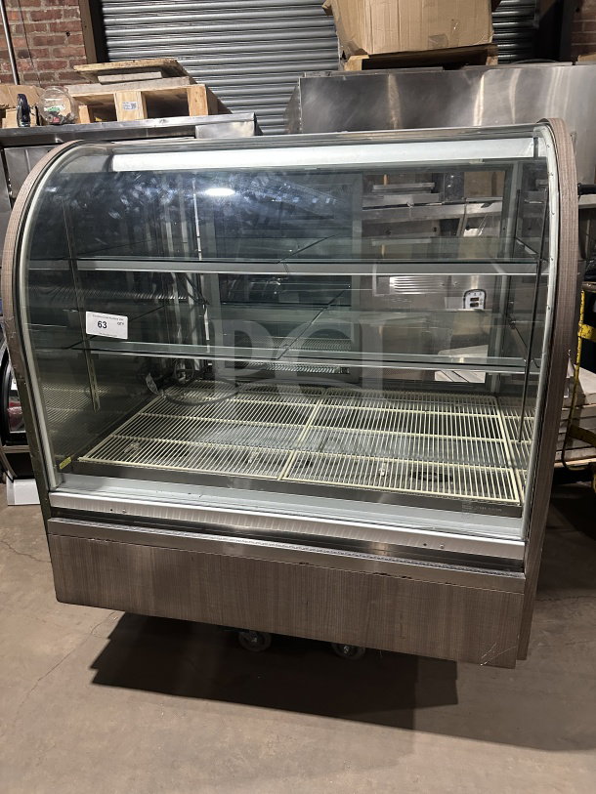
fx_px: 551
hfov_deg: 56.8
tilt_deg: -17.5
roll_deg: +3.2
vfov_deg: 71.6
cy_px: 397
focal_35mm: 24
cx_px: 298
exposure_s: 1/60
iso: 500
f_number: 1.78
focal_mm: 6.86
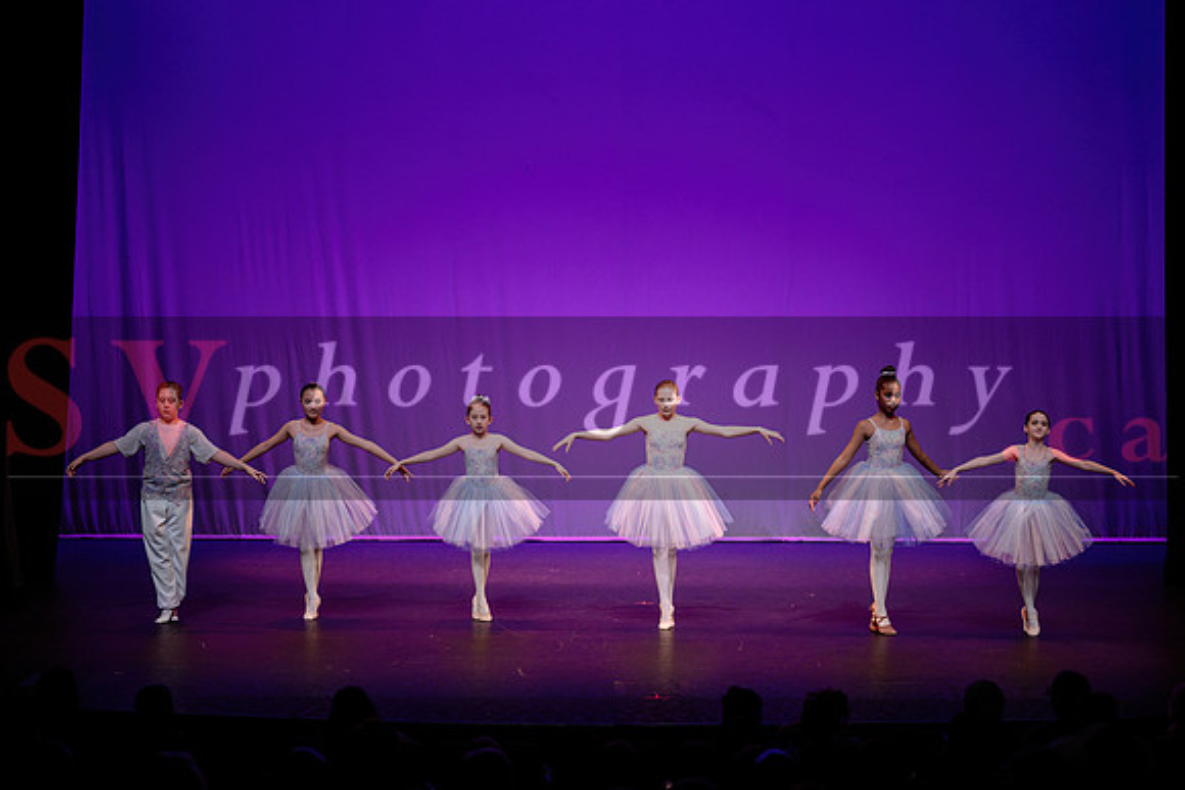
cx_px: 592
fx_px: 2568
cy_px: 395
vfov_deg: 17.5
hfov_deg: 26.0
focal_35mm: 78
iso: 1250
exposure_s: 1/640
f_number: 2.8
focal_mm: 78
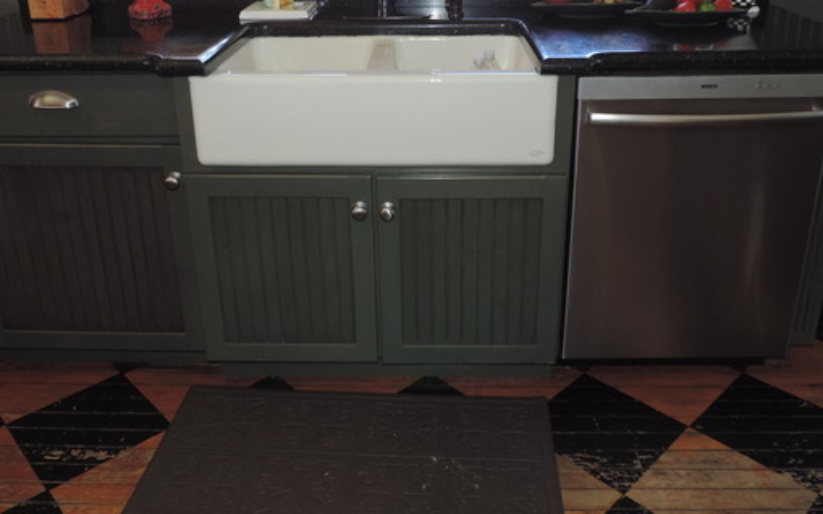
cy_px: 141
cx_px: 412
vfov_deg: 38.6
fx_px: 718
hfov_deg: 59.7
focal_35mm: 32
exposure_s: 1/30
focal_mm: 4.3
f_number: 3
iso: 200
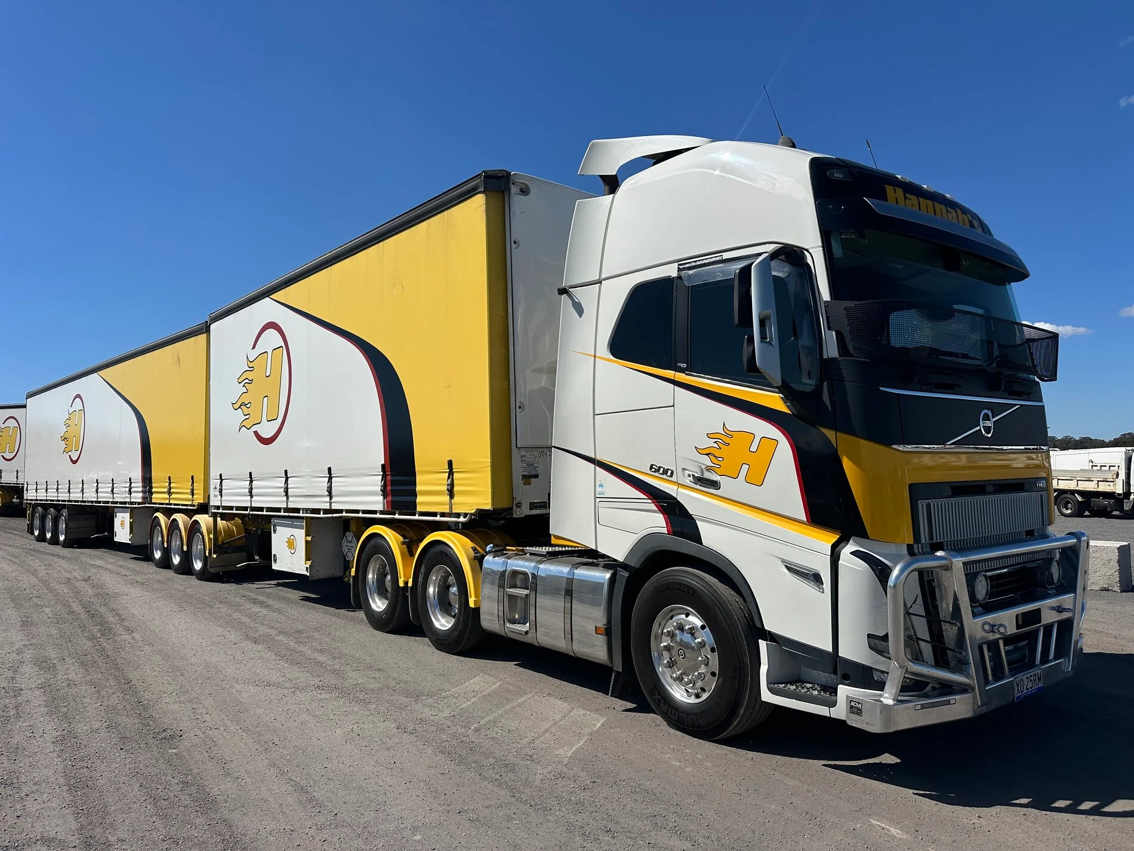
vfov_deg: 56.8
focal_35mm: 24
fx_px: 786
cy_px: 426
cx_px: 567
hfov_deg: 71.6
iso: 80
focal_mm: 6.86
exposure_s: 1/8929
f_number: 1.78
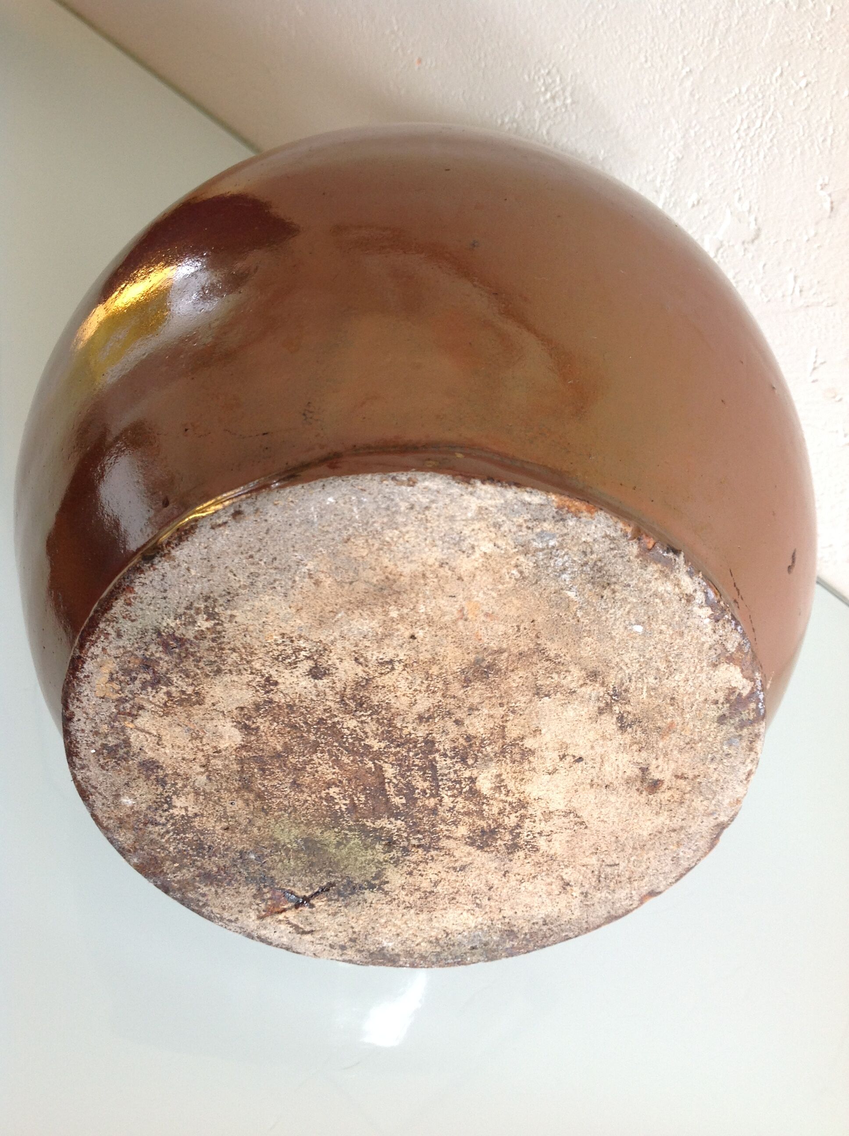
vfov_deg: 52.7
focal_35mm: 35
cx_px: 424
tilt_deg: -52.5
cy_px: 568
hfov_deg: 40.6
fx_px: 1148
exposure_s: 1/20
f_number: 2.4
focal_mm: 4.28
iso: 50
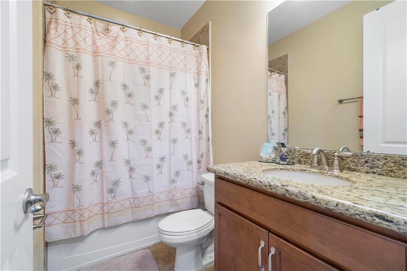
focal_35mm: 15
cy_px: 136
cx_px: 204
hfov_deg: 100.4
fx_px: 170
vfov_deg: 77.3
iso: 160
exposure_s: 1/2
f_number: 11
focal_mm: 10
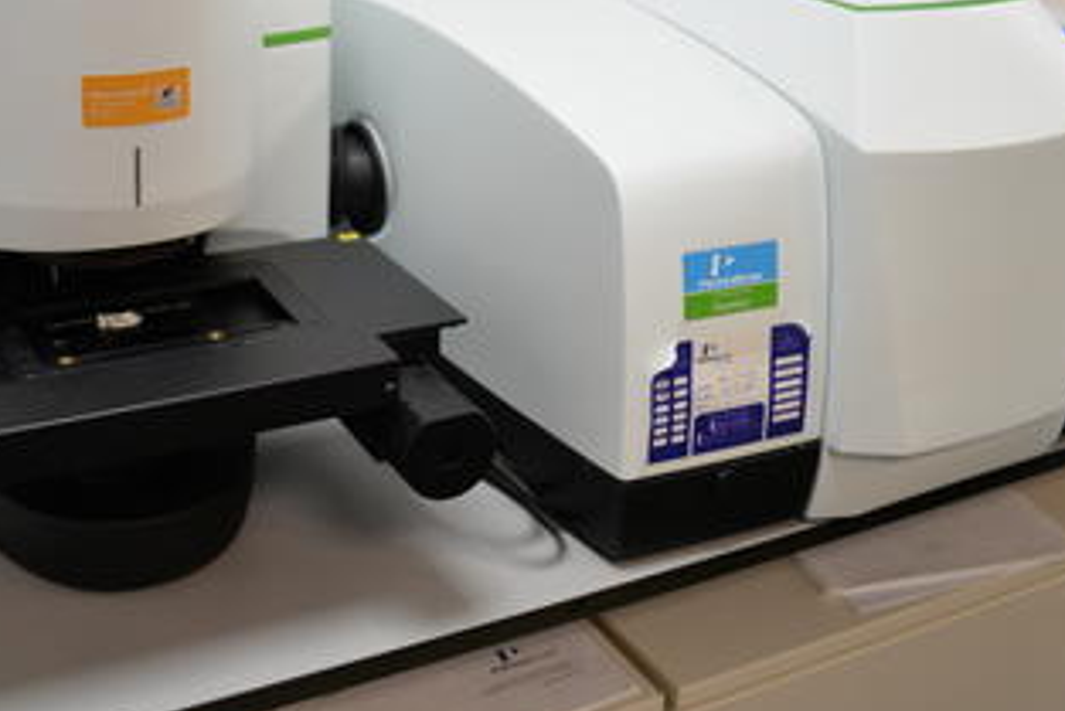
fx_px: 1361
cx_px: 449
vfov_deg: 28.9
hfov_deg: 42.6
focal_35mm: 46
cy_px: 184
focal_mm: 24
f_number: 4
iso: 560
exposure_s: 1/60
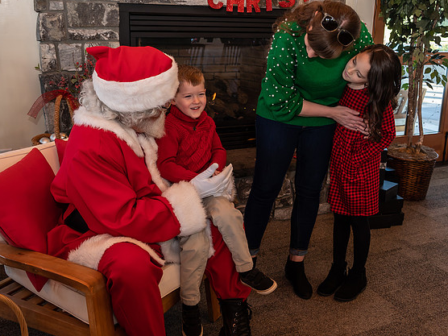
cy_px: 150
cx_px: 241
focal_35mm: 41
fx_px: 531
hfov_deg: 45.7
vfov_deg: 35.1
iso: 360
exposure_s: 1/60
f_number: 4
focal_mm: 25.5
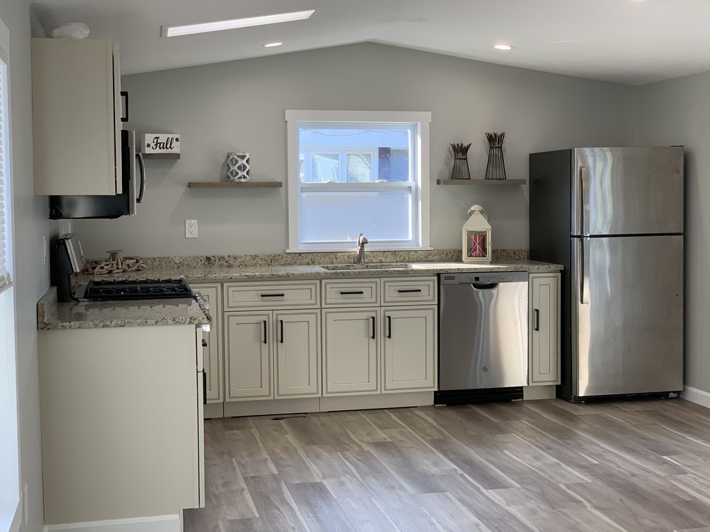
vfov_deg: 28.0
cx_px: 355
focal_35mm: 52
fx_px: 1067
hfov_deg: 36.8
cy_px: 266
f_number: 2.4
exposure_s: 1/63
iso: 32
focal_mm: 6
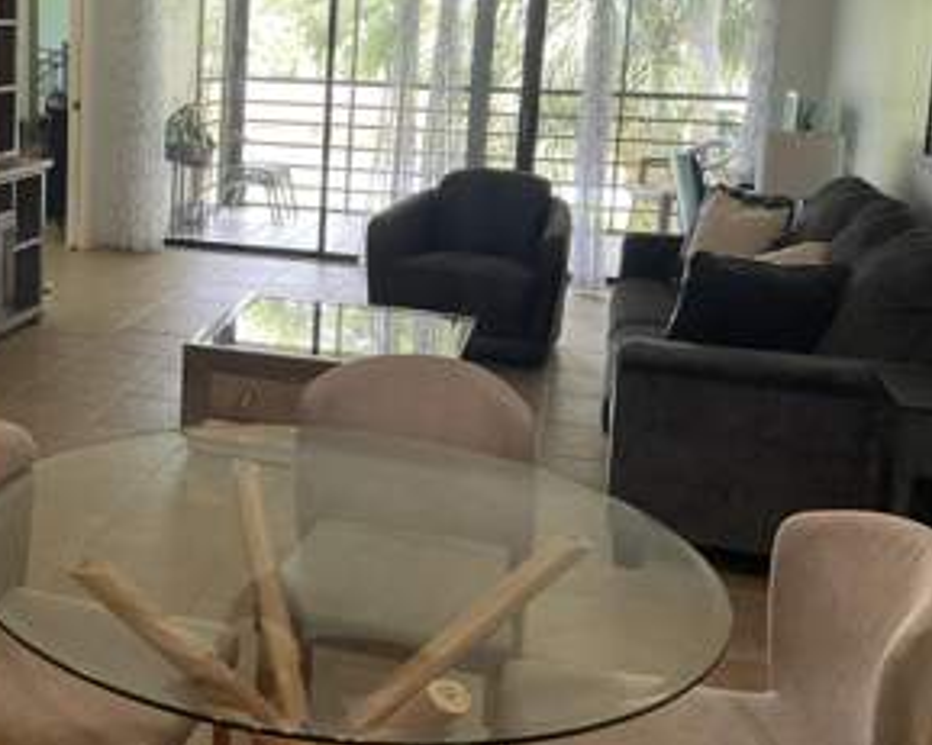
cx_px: 161
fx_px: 1296
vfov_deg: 31.6
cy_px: 211
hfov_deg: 37.8
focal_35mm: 47
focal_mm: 3
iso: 100
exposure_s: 1/60
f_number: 1.8
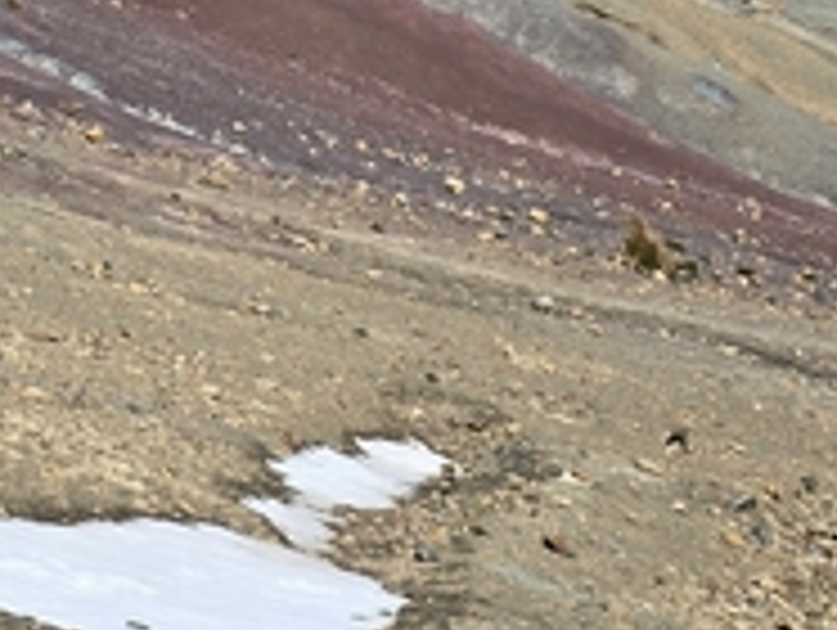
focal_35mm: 79
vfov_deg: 17.9
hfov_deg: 23.3
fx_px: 1913
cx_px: -72
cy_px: -104
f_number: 1.7
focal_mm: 6.3
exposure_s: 1/1480
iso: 12
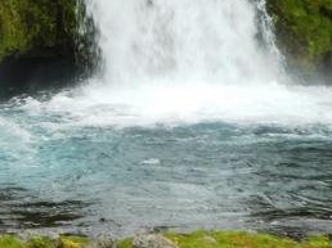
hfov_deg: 11.8
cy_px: -130
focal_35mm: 159
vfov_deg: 9.1
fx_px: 1524
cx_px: -196
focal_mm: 7.2
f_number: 3.8
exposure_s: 1/80
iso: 80
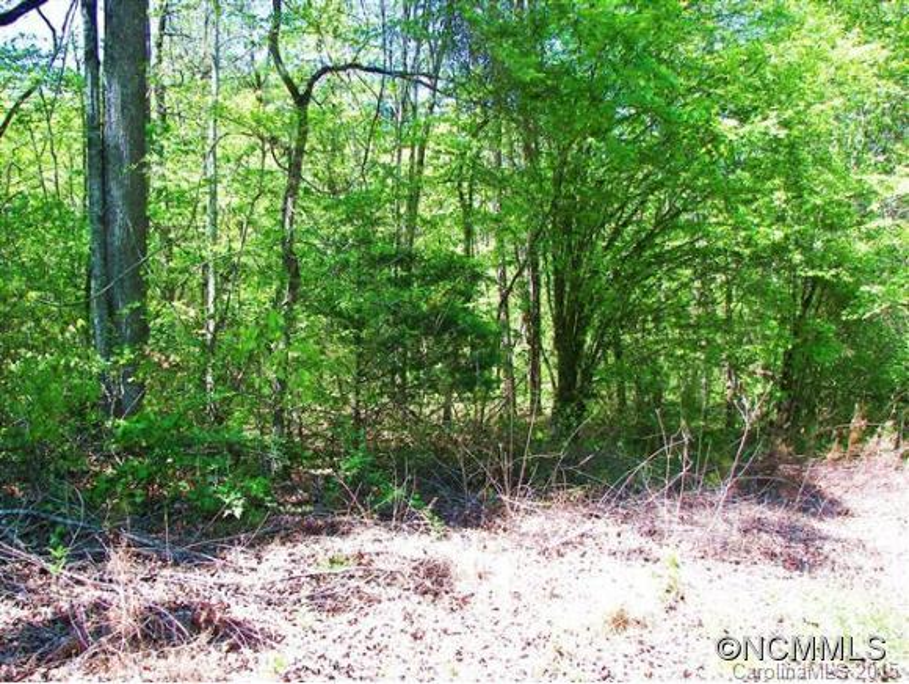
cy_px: 342
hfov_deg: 51.3
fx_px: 946
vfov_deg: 39.7
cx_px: 454
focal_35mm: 36
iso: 50
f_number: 2.8
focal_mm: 6
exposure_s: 1/160
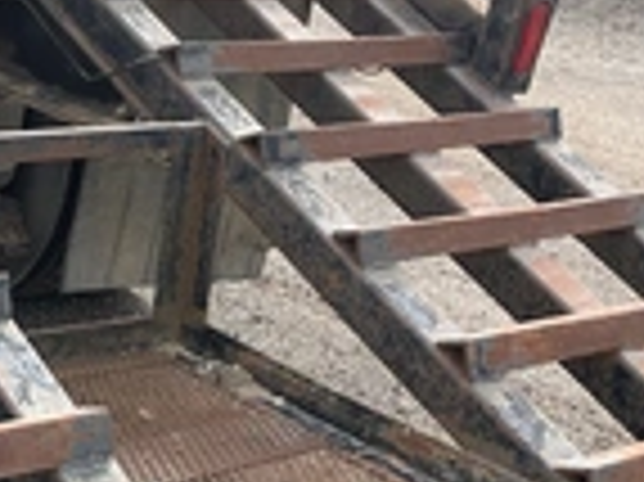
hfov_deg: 23.1
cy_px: 324
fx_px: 1506
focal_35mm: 81
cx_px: -9
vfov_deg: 18.1
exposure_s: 1/635
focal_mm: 3
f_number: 1.8
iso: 25
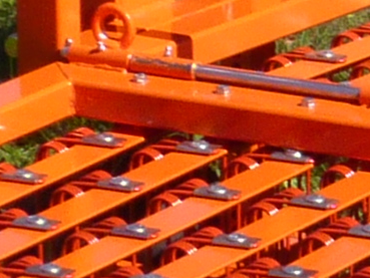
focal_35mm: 430
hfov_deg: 4.6
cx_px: 584
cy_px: 193
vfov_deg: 3.5
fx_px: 4598
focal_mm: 7.9
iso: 100
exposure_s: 1/125
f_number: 10
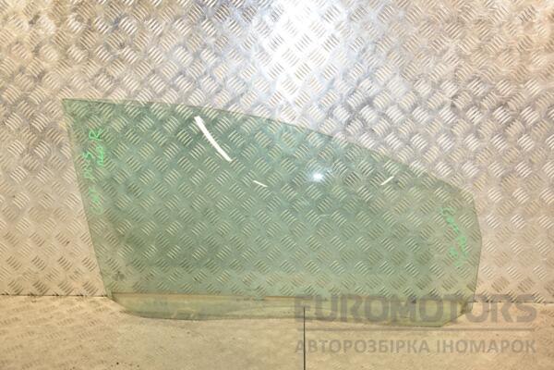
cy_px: 185
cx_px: 277
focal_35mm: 42
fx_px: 646
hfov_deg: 46.4
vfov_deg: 31.9
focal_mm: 28
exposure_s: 1/200
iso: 800
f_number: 5
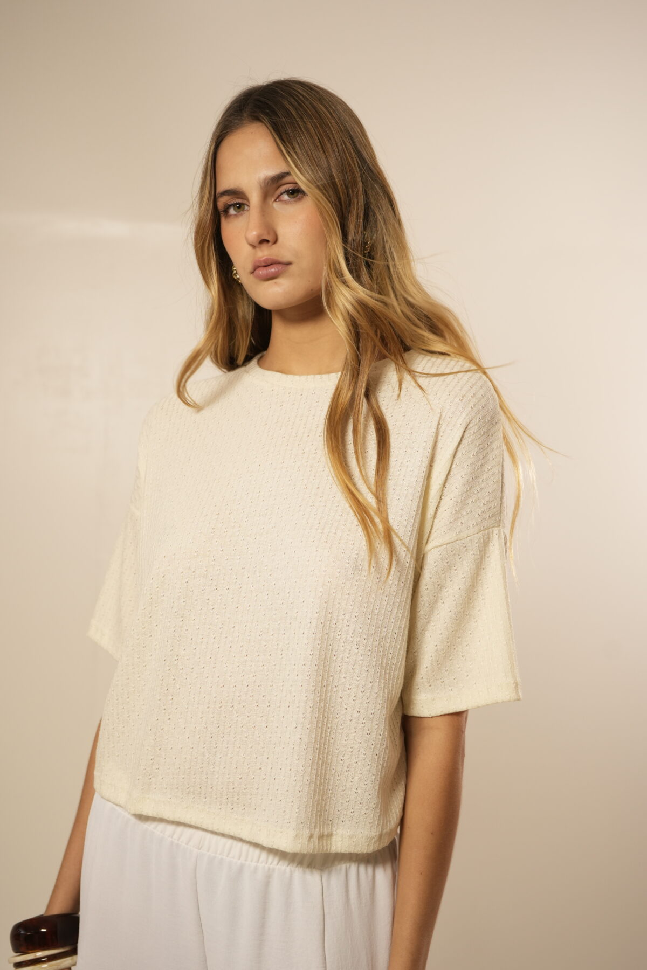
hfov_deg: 27.0
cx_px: 324
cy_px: 485
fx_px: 1348
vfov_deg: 39.6
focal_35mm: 50
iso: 1000
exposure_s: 1/125
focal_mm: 50
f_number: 4
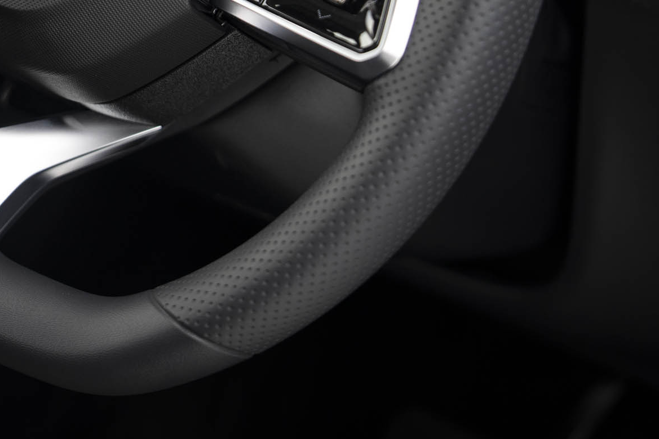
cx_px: -121
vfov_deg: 10.1
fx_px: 2435
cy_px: -126
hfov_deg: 14.9
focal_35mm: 133
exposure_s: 1/400
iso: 250
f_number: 2.8
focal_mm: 48
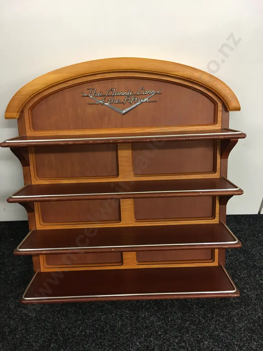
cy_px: 176
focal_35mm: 29
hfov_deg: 48.2
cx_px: 132
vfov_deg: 61.7
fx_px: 294
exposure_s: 1/17
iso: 64
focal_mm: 4.15
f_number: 2.2
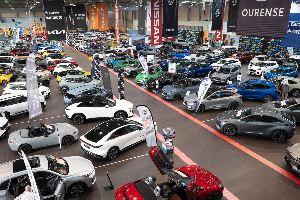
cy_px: 108
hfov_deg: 61.9
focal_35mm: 30
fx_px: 250
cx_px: 142
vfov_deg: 43.6
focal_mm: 24
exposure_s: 1/100
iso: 1000
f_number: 5.6
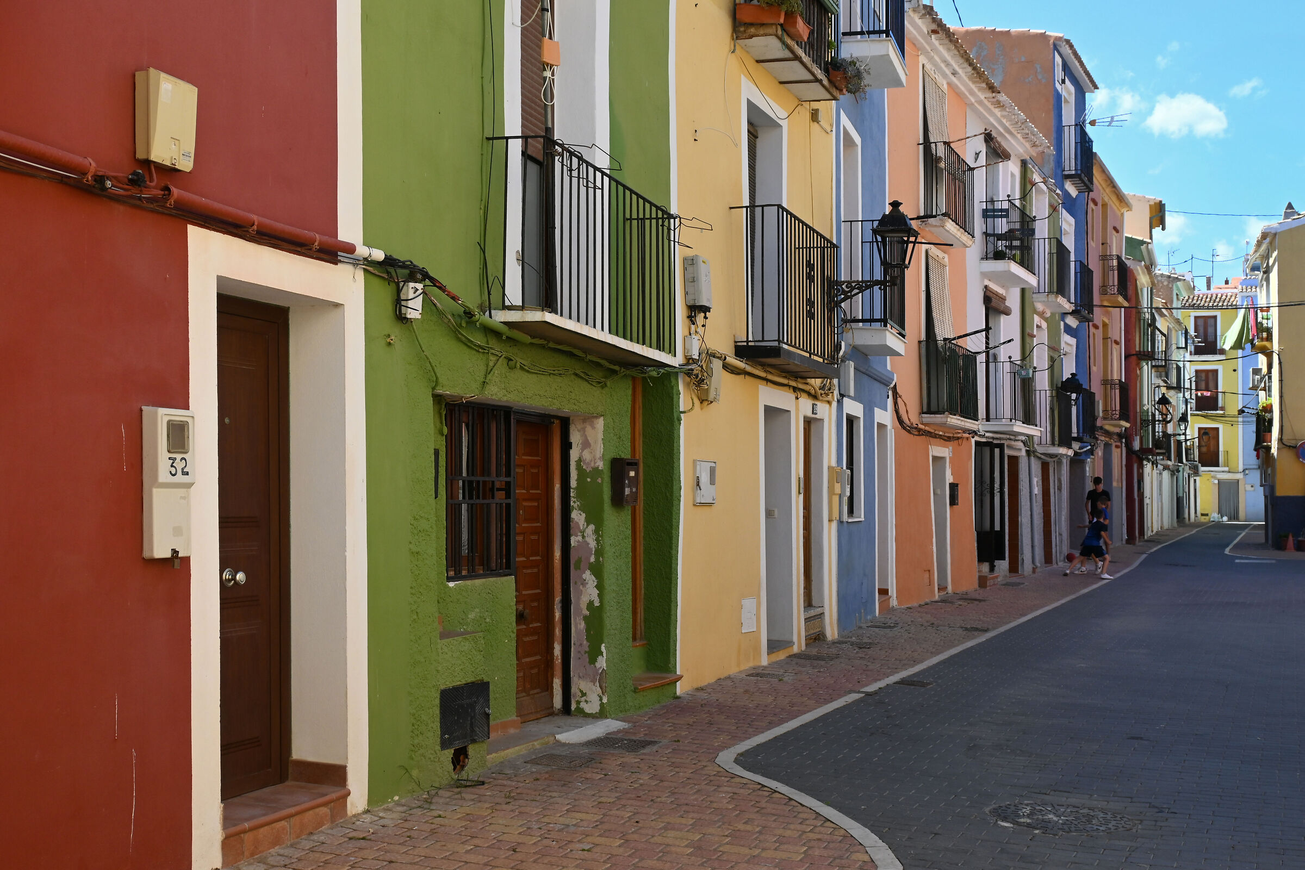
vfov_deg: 34.2
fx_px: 1414
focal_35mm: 39
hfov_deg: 49.6
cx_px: 652
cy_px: 435
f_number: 9
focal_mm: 26
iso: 250
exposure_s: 1/320
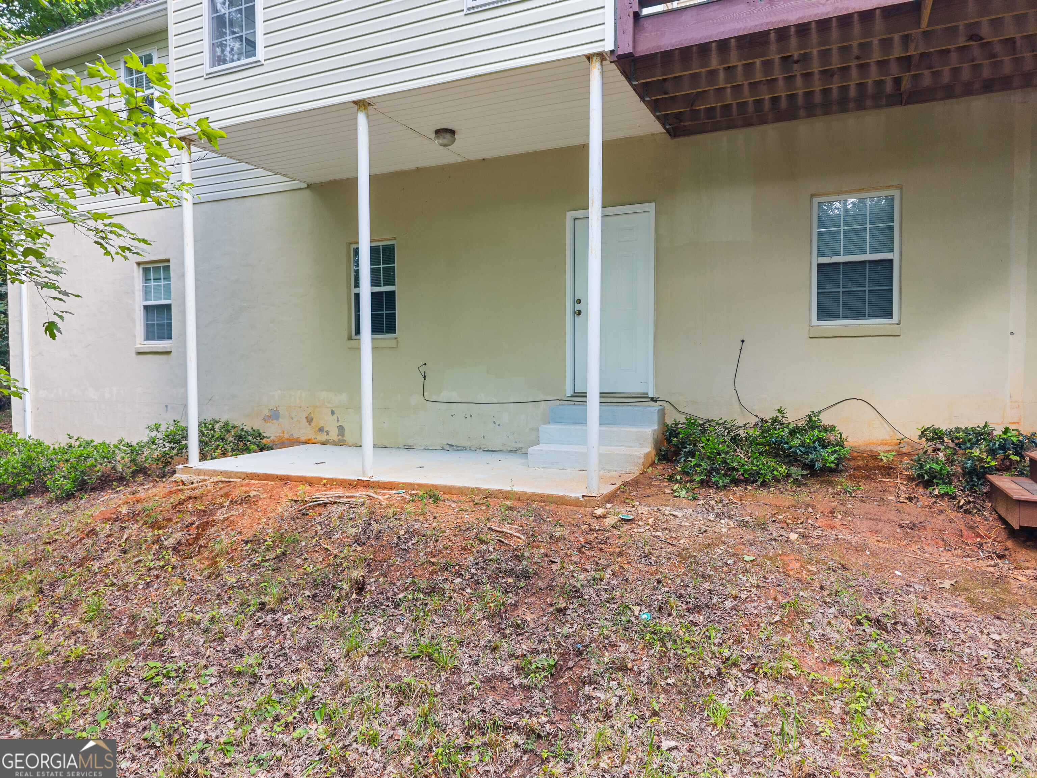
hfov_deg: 71.6
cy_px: 389
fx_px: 719
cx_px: 518
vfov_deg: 56.8
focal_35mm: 24
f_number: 1.8
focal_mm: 8.67
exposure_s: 1/120
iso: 170
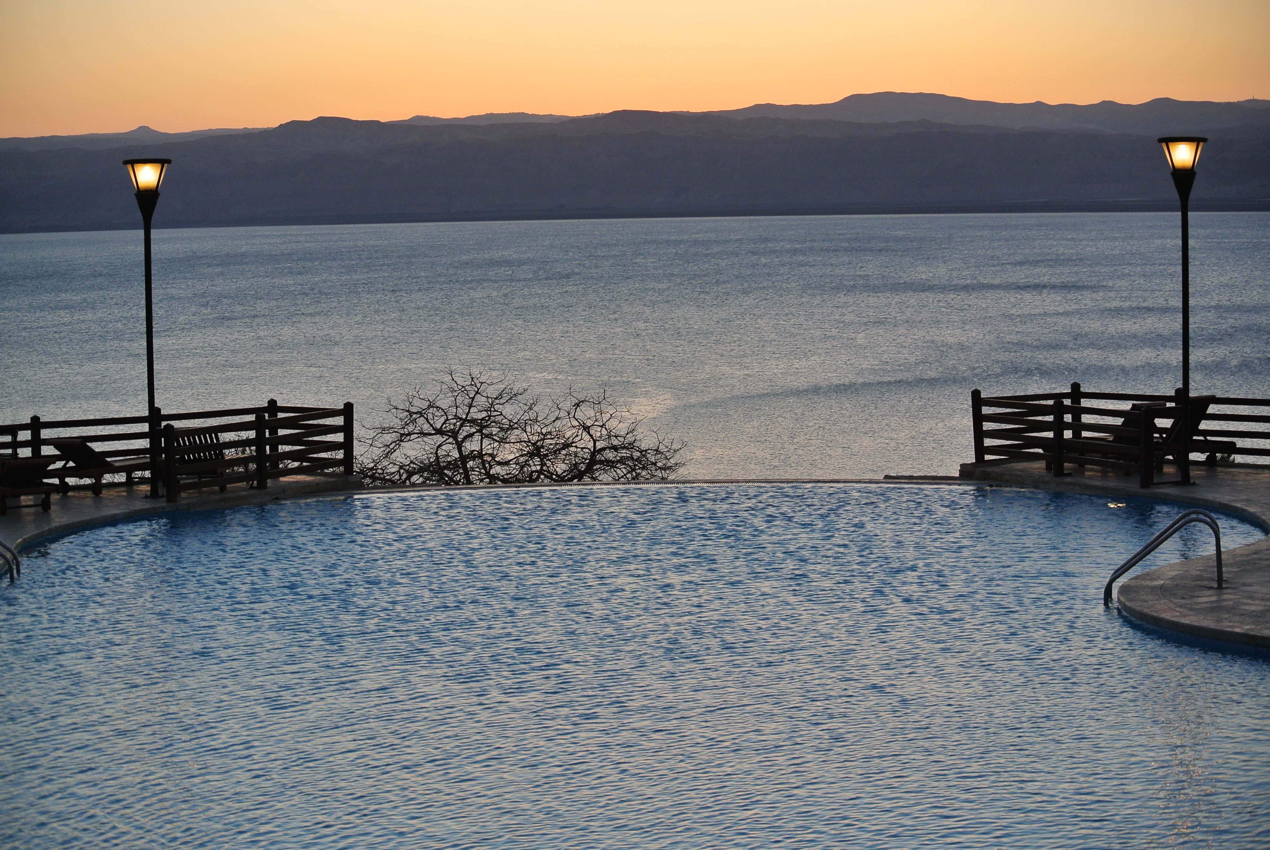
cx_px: 635
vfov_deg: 16.9
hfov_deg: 25.0
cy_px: 425
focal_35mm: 81
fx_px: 2861
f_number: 3.8
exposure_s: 1/125
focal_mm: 30
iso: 100
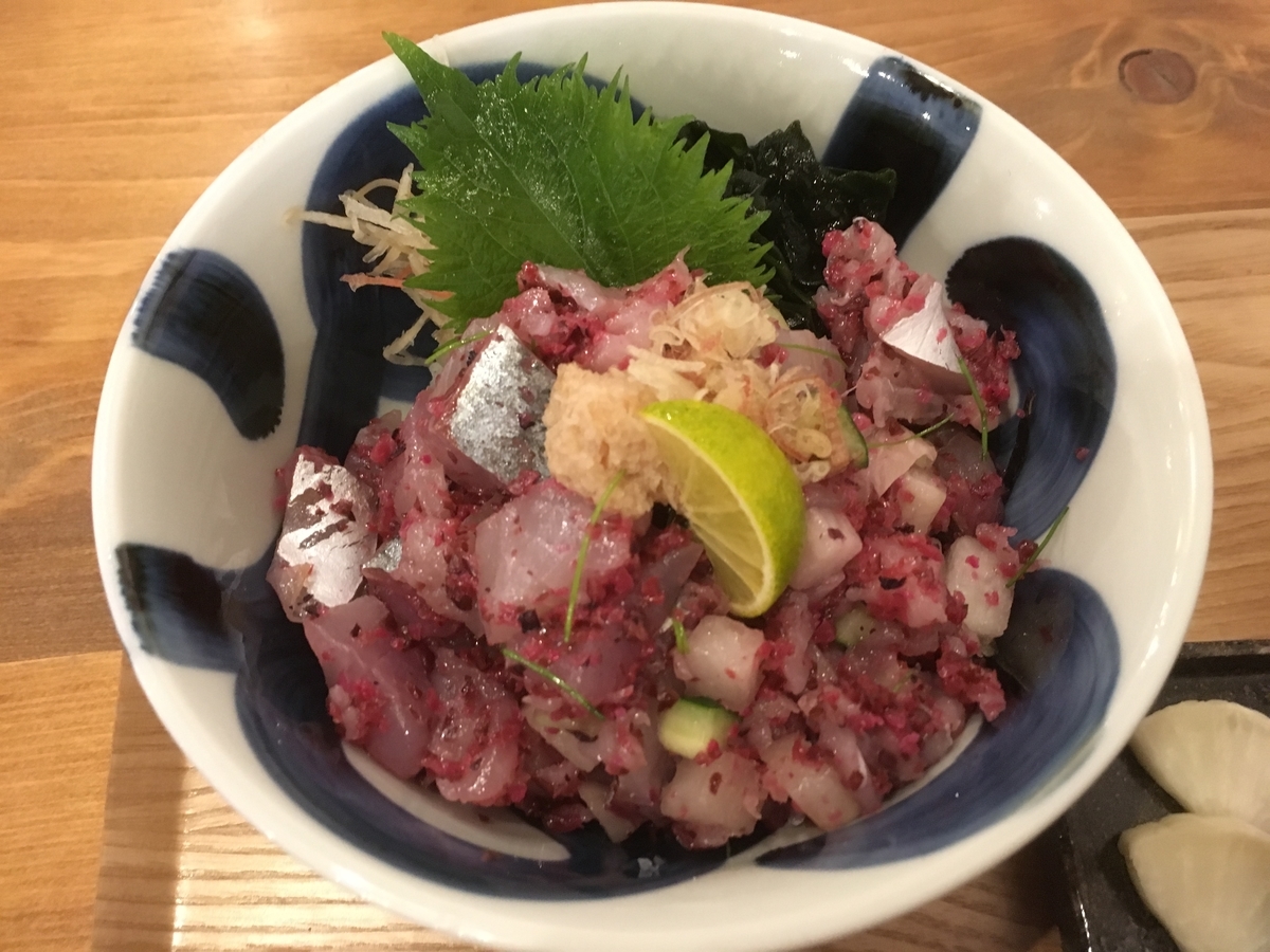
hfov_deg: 61.7
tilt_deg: -62.4
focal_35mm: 29
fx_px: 1064
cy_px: 476
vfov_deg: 48.2
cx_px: 635
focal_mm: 4.15
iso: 500
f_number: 2.2
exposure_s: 1/15
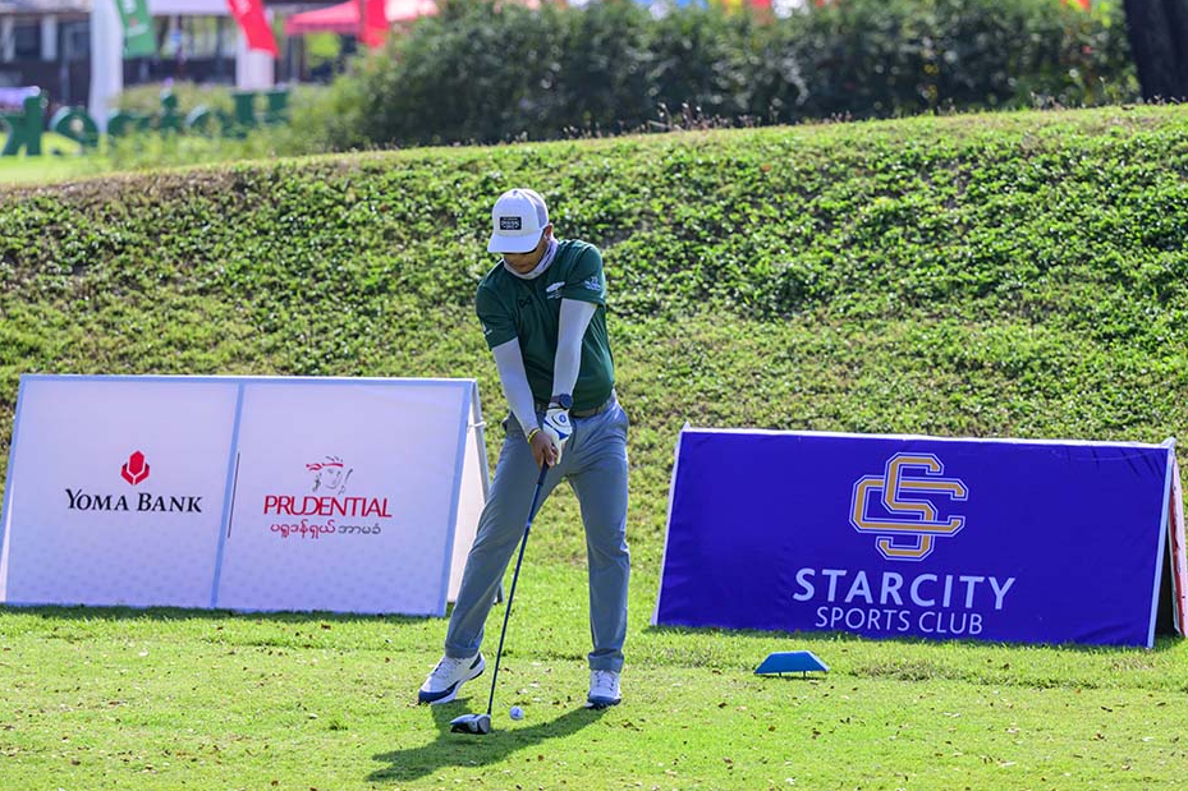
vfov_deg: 11.1
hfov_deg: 16.5
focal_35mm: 124
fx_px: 4091
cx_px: 590
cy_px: 403
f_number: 2.8
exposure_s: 1/10000
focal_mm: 120
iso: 640
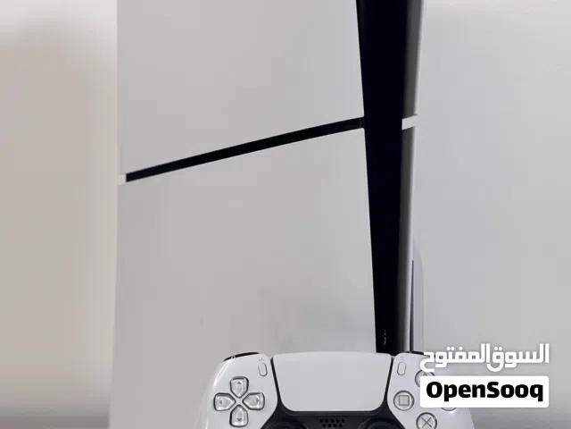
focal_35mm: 52
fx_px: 858
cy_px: 214
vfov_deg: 28.0
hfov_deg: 36.8
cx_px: 286
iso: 50
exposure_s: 1/81
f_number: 1.6
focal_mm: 5.96
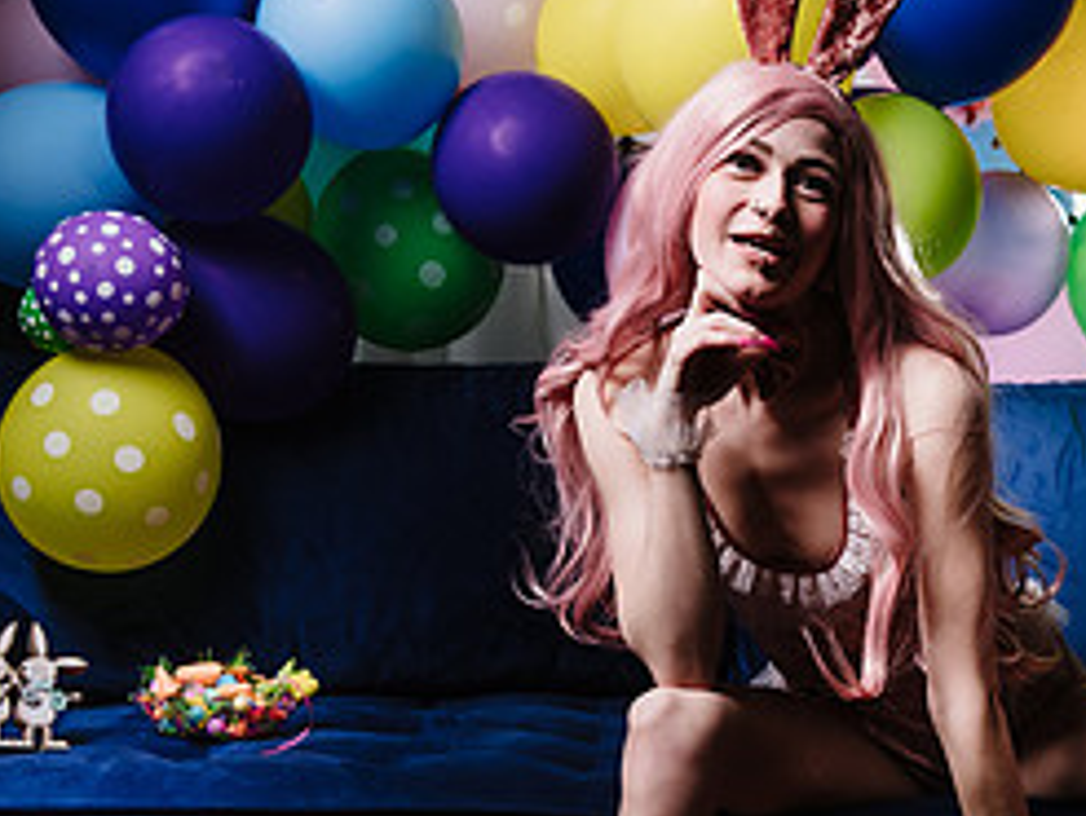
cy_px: 656
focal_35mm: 84
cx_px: 862
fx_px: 2638
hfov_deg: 22.9
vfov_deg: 17.5
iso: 64
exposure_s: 1/160
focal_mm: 32
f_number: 4
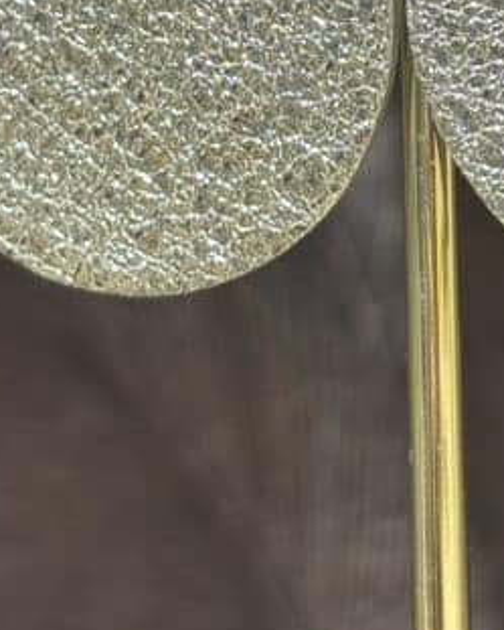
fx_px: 3112
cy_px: -85
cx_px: 437
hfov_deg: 9.2
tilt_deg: -8.1
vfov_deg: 11.4
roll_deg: +1.9
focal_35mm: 167
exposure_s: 1/100
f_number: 1.6
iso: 64
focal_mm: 5.96
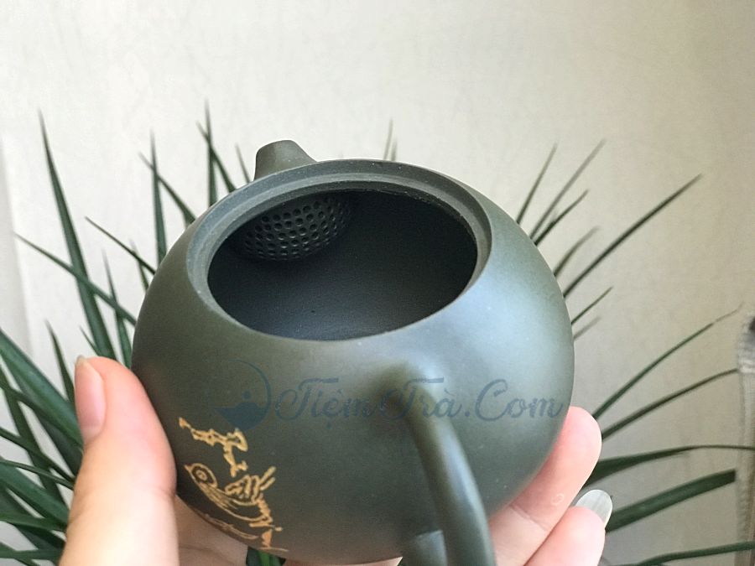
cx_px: 378
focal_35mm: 57
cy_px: 283
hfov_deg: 33.8
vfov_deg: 25.7
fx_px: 1243
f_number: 2.8
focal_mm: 6.6
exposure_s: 1/50
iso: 125
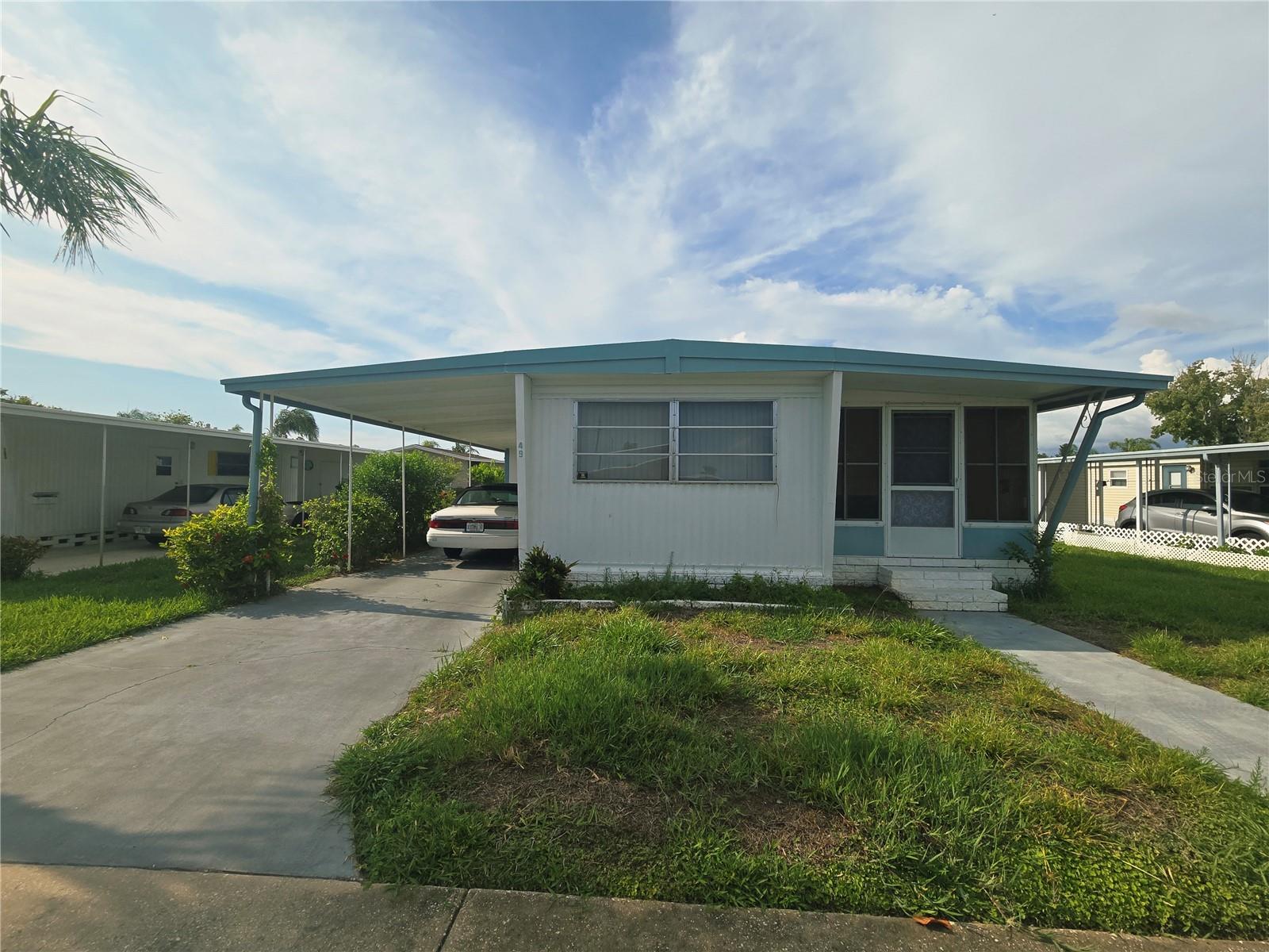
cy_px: 476
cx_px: 634
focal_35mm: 13
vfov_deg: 89.9
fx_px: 477
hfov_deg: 106.2
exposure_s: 1/3436
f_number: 2.2
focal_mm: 2.2
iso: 50
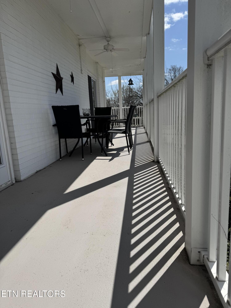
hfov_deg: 56.8
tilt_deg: -10.9
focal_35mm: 24
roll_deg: +3.0
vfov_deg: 71.6
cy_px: 154
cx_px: 116
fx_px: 214
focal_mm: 6.76
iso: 80
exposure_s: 1/7937
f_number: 1.78
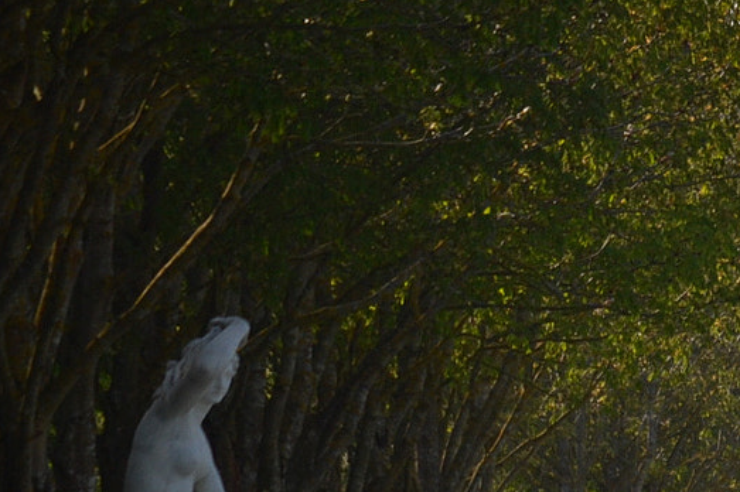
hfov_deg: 2.2
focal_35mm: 918
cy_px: 612
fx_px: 18857
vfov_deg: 1.5
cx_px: 1118
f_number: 5.6
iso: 140
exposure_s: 1/500
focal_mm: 200
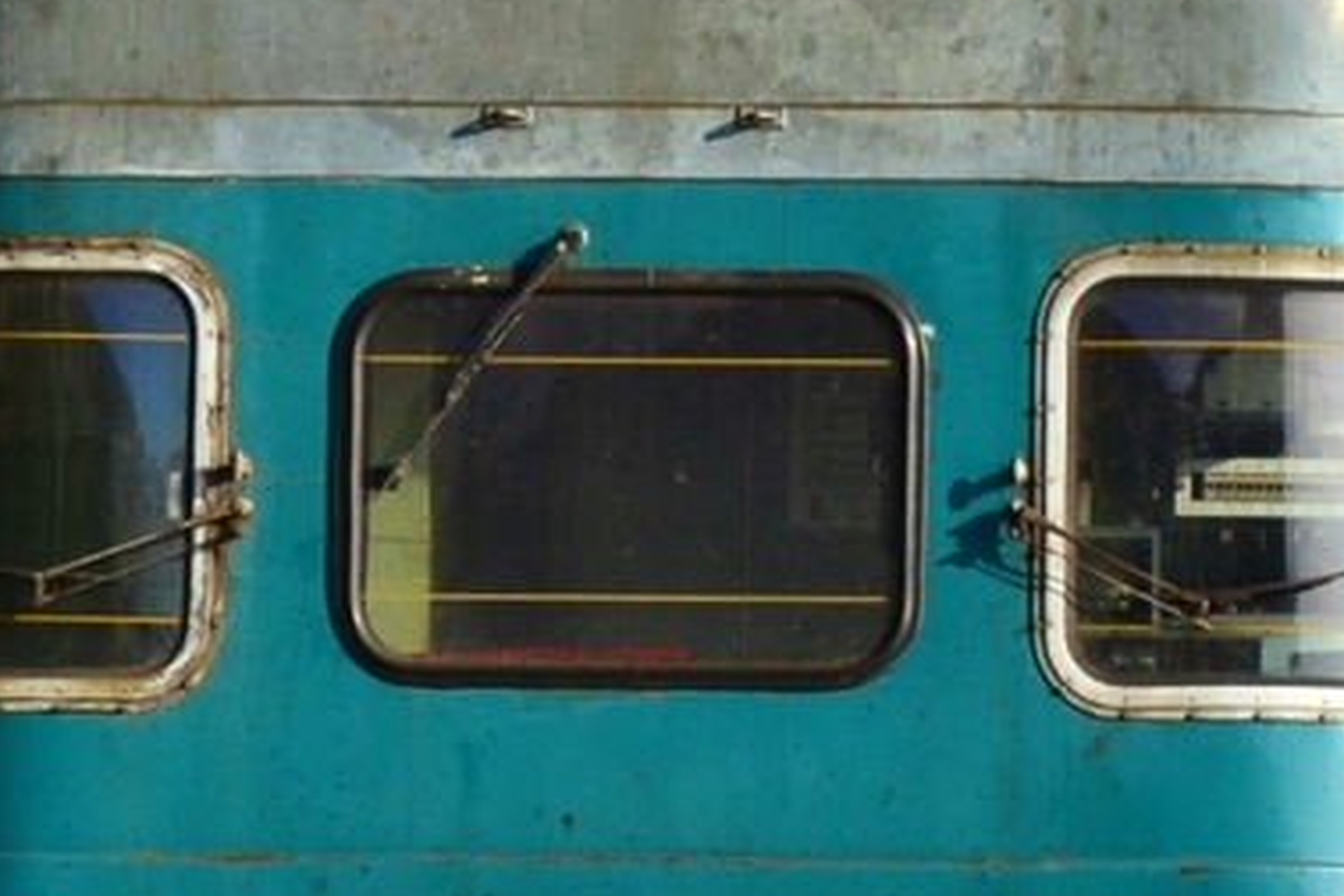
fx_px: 15624
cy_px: 715
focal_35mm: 419
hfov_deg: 4.9
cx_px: 1778
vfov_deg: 3.3
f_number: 5.6
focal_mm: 55
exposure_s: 1/1000
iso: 200
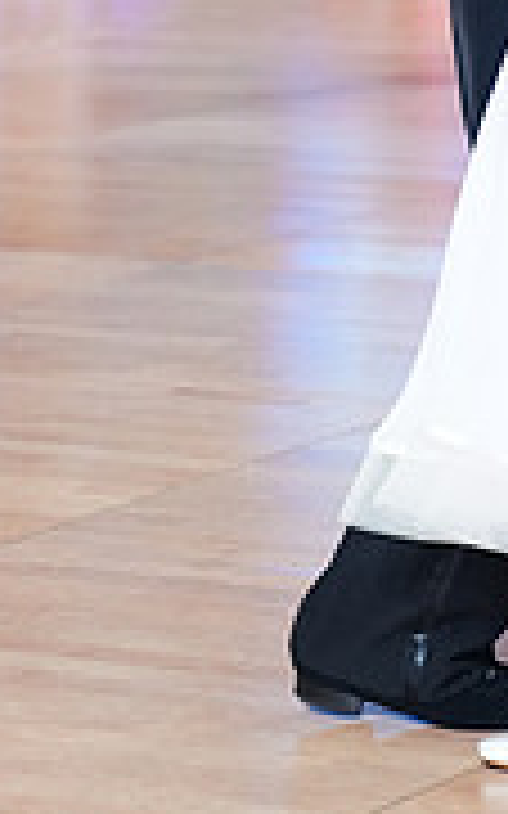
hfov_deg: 5.7
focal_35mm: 229
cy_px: -153
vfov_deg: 9.1
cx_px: 461
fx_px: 5077
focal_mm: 70
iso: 2000
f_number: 2.8
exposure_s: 1/400
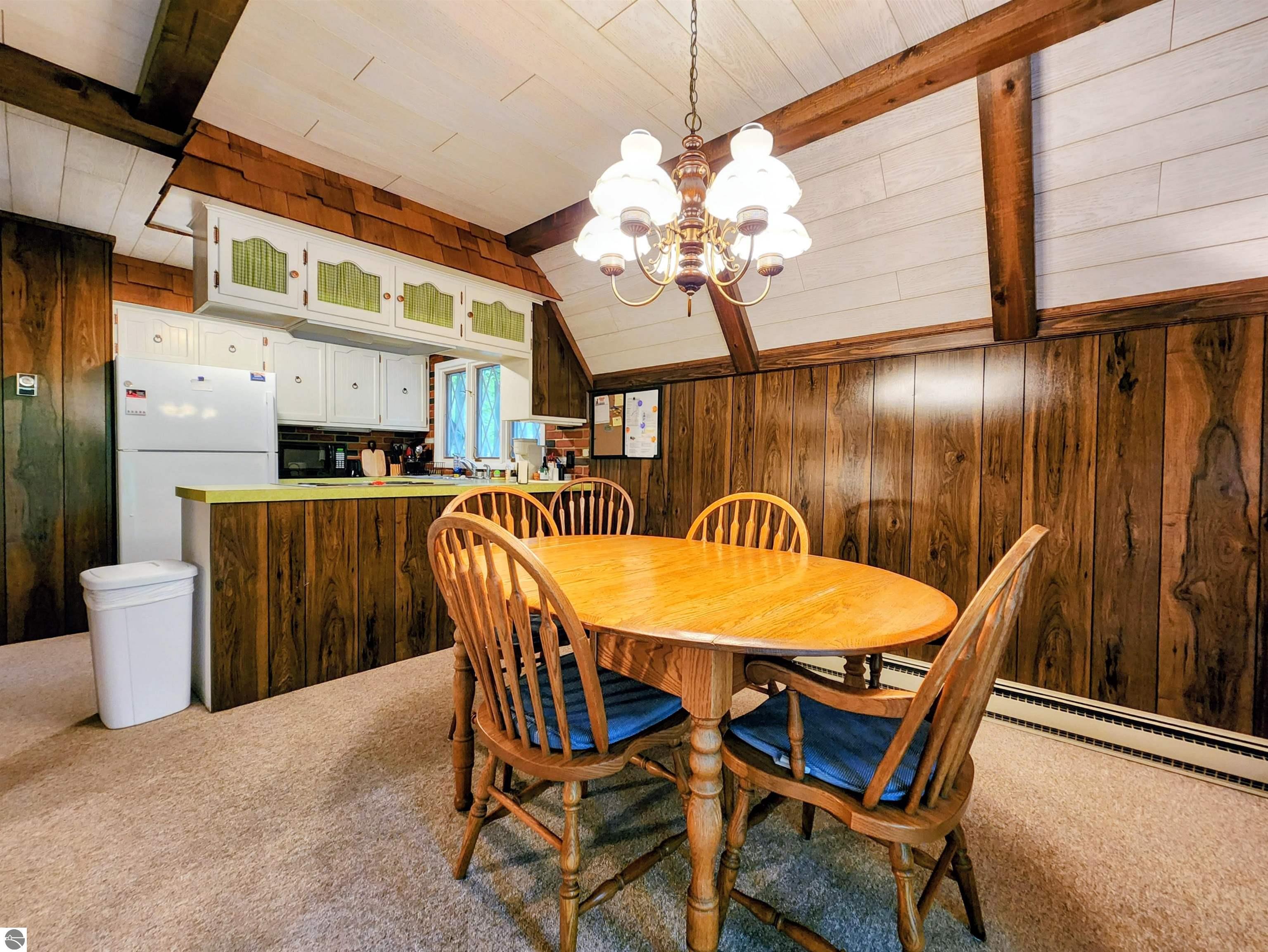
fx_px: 476
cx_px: 634
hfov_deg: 106.2
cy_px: 476
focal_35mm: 13
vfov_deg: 89.9
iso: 320
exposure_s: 1/30
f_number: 2.2
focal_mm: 2.2
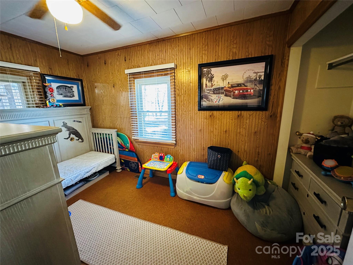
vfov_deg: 85.7
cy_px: 132
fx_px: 143
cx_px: 176
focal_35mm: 14
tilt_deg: -12.2
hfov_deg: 102.1
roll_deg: +1.5
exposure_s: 1/60
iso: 800
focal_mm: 2.22
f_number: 2.2
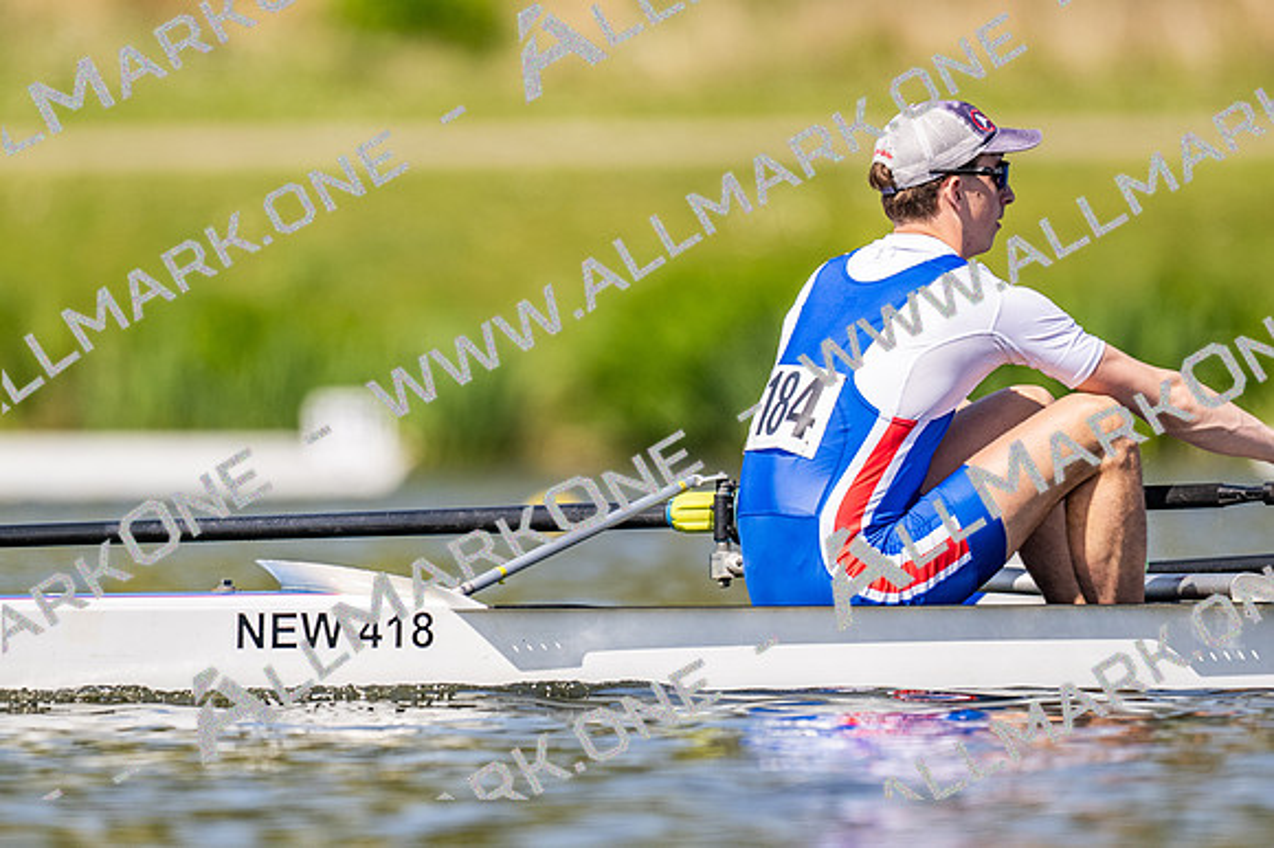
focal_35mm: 900
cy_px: 424
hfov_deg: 2.3
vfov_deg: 1.5
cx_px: 637
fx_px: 31838
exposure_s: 1/2500
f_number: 4
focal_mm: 600
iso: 320
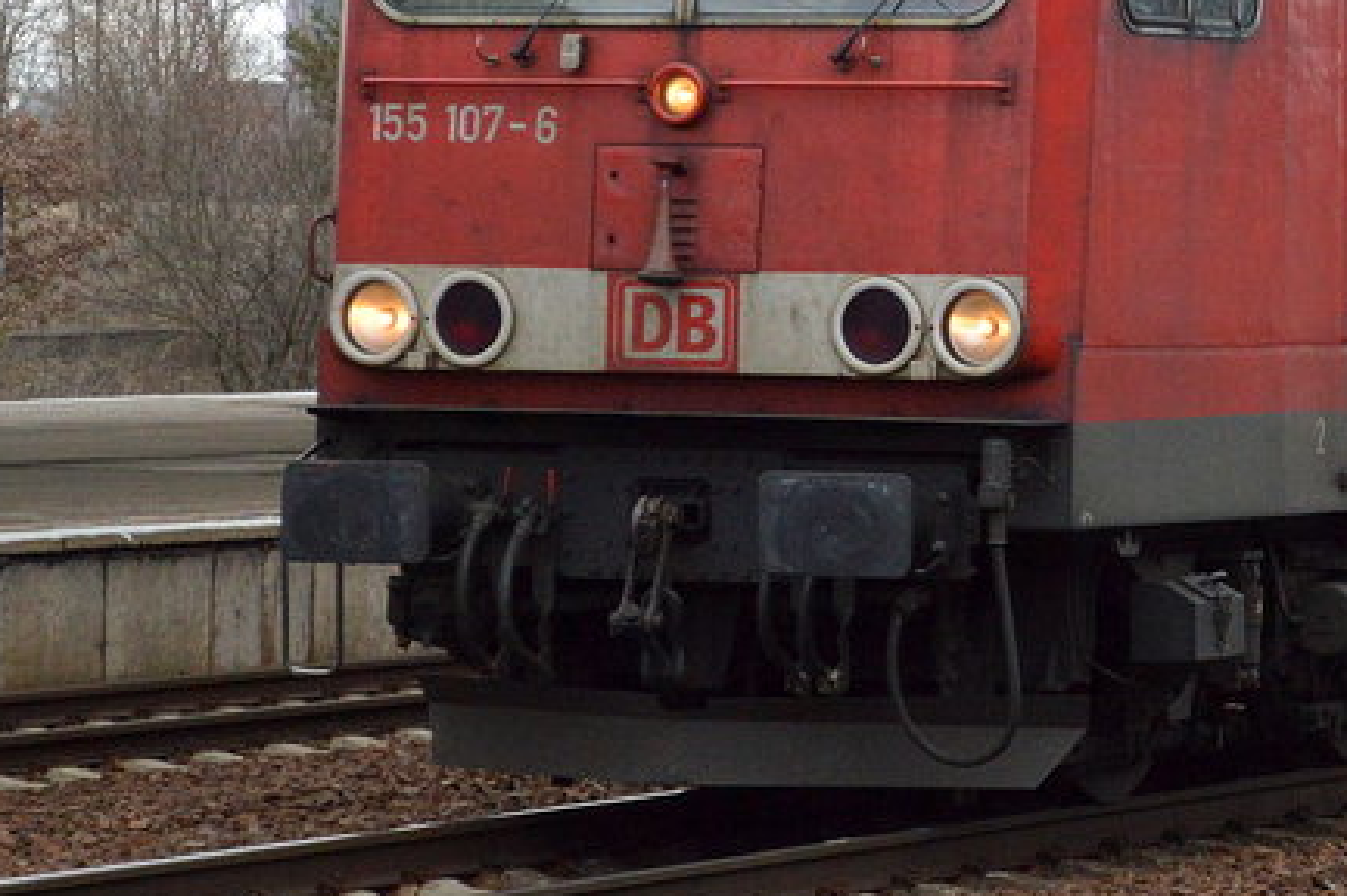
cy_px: 39
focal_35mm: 228
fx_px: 8539
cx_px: 1310
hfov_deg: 9.0
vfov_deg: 6.0
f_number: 5.6
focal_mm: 55
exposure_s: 1/500
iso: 800
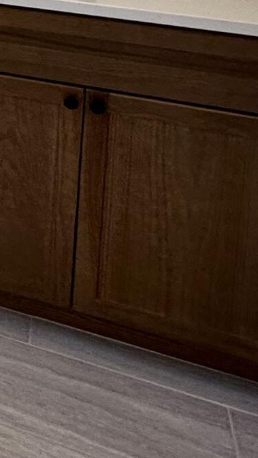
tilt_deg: -5.9
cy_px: -138
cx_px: -376
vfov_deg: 26.3
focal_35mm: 68
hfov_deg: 13.0
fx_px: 826
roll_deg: -0.3
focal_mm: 2.22
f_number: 2.2
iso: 100
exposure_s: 1/120
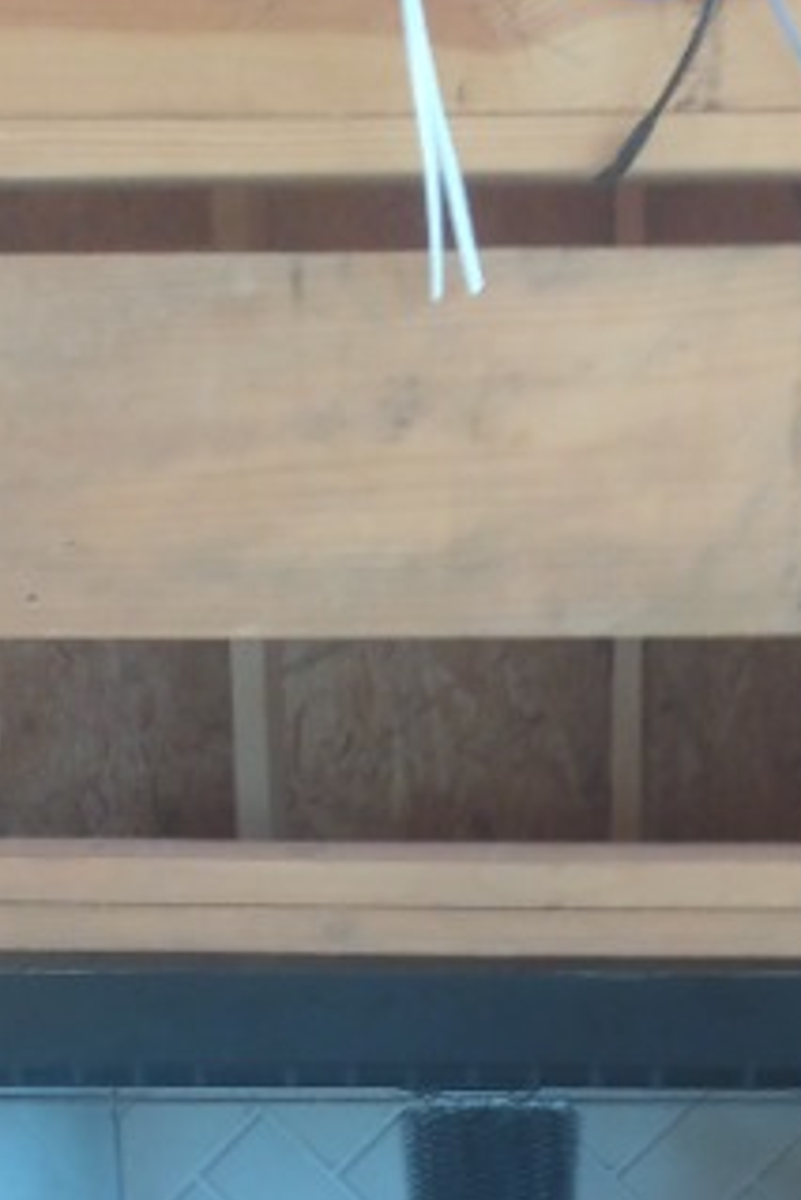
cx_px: 542
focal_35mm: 60
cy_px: 1204
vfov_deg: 30.9
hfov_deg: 22.5
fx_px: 2000
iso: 175
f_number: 2
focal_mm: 3.54
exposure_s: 1/30
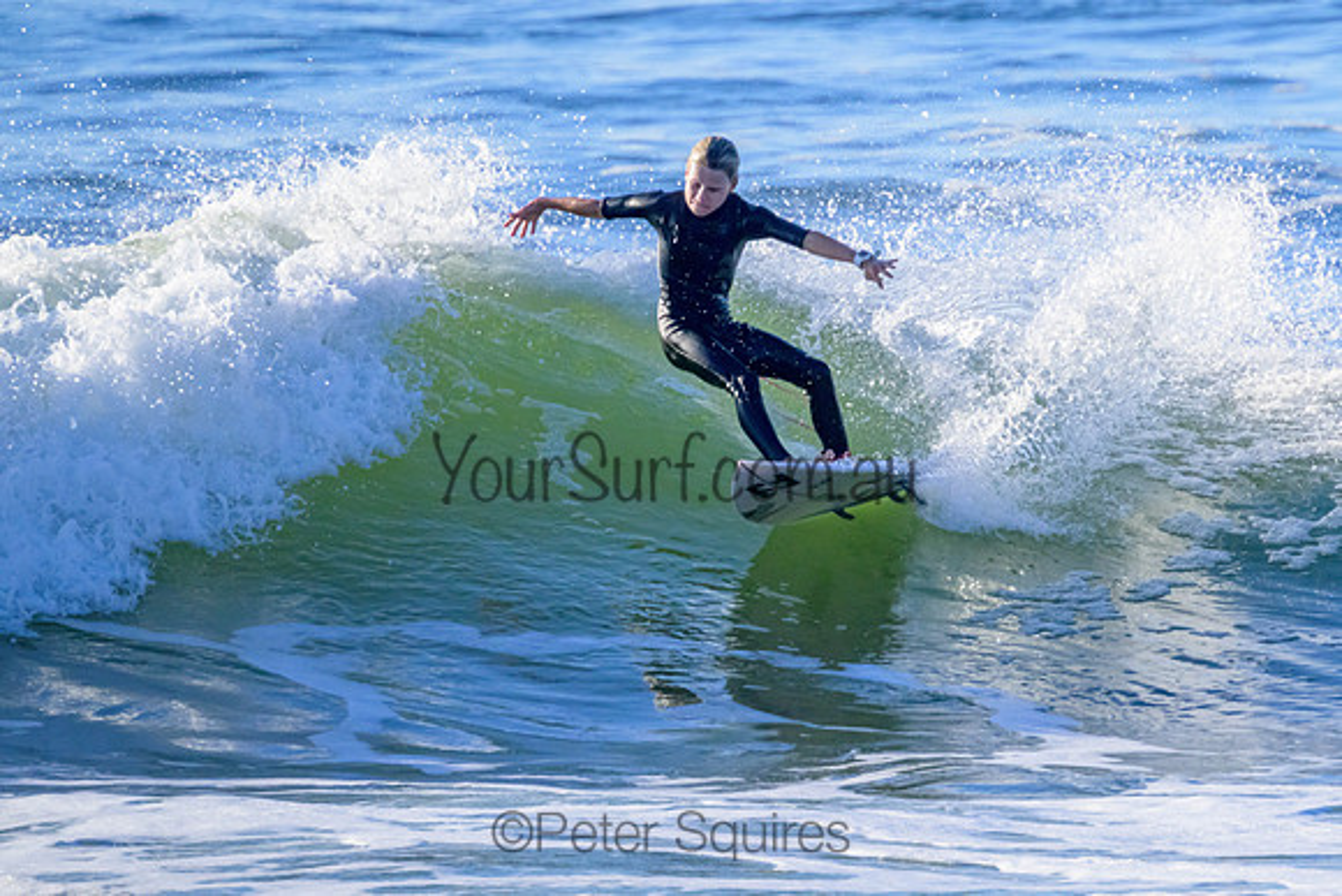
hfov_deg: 1.9
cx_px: 921
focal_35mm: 1098
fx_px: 40939
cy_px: 441
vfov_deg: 1.3
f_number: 11
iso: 1400
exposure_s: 1/2000
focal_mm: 800
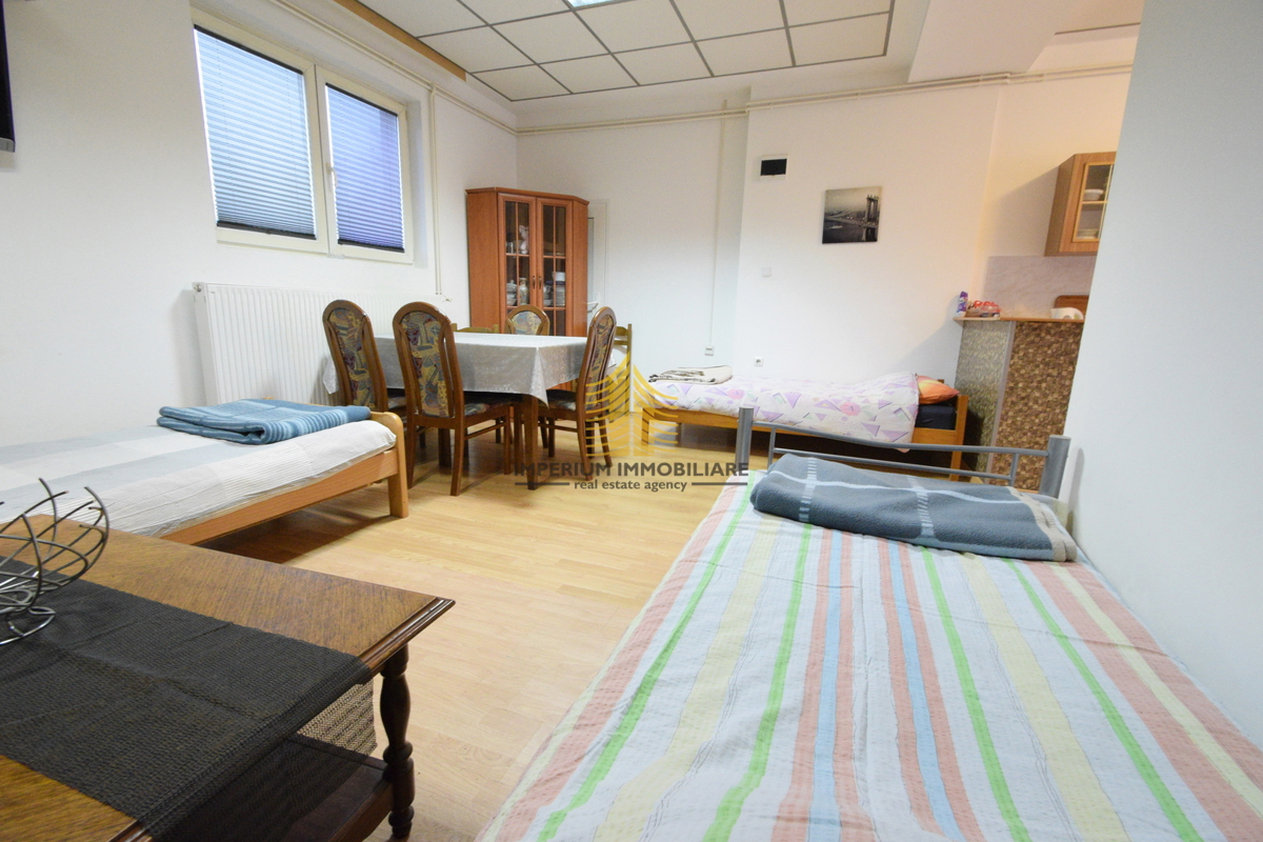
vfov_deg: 77.3
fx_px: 526
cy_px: 421
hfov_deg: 100.4
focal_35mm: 15
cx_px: 632
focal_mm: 10
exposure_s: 1/13
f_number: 10
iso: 3200
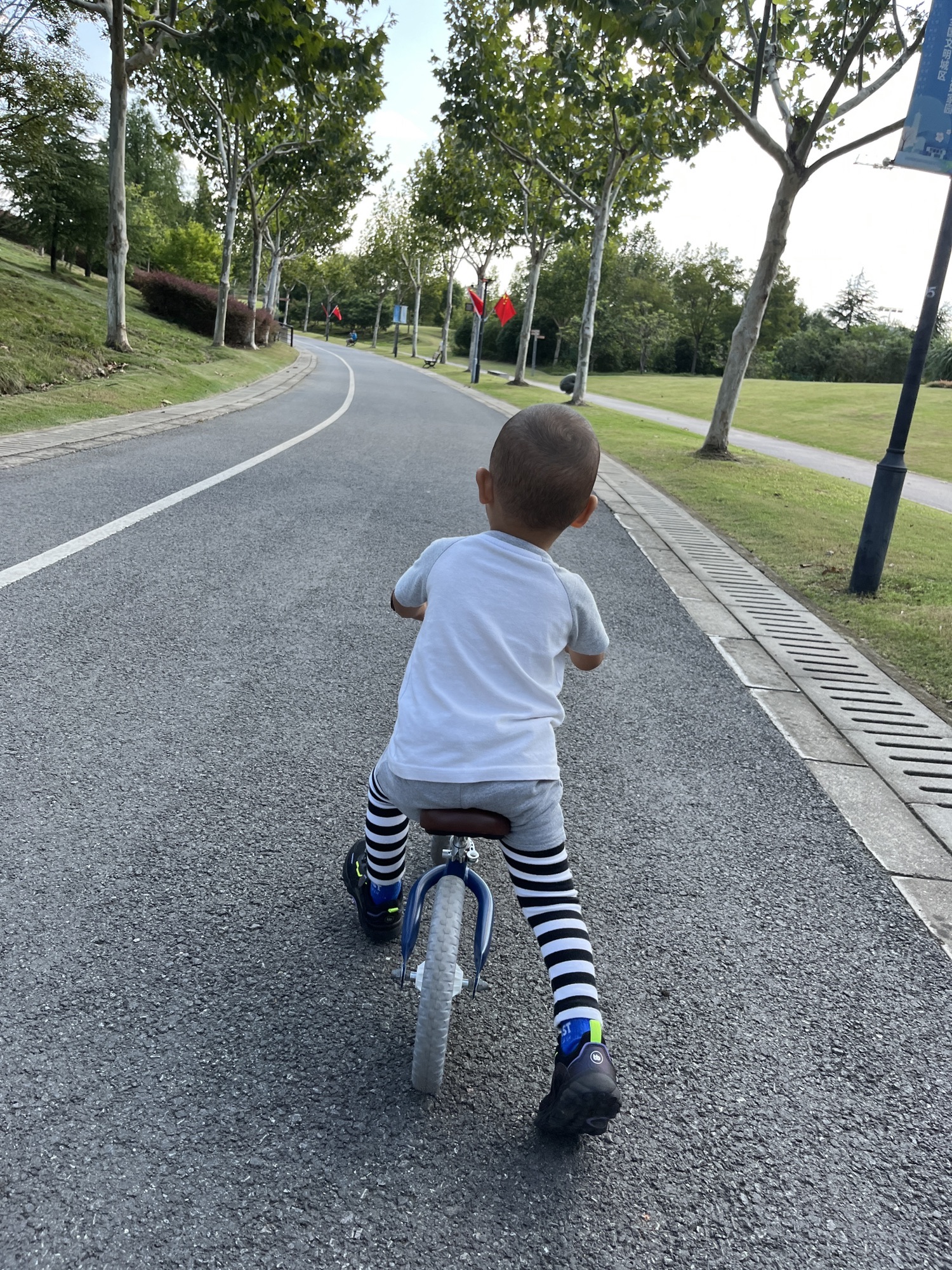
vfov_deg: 67.3
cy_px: 635
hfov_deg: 53.1
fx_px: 953
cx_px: 476
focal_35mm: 26
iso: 50
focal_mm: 5.1
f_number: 1.6
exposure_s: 1/642
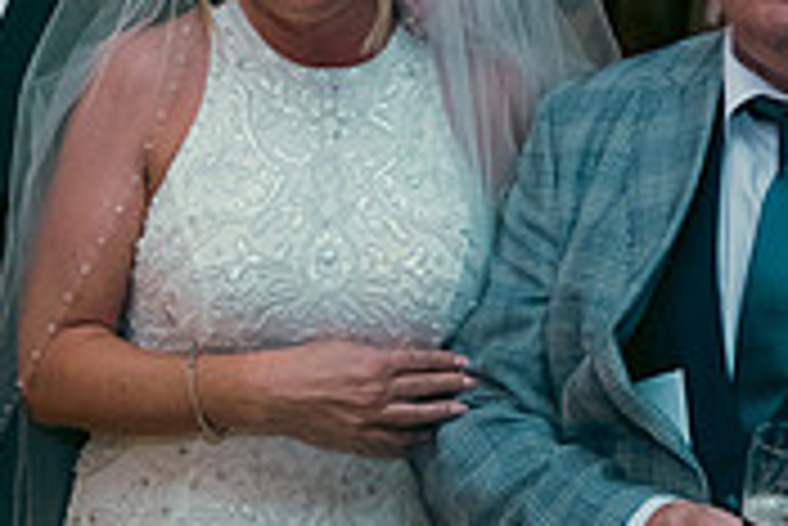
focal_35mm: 93
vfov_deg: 14.7
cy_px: 245
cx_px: 180
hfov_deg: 21.7
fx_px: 2037
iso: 800
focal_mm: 28
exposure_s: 1/160
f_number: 3.5
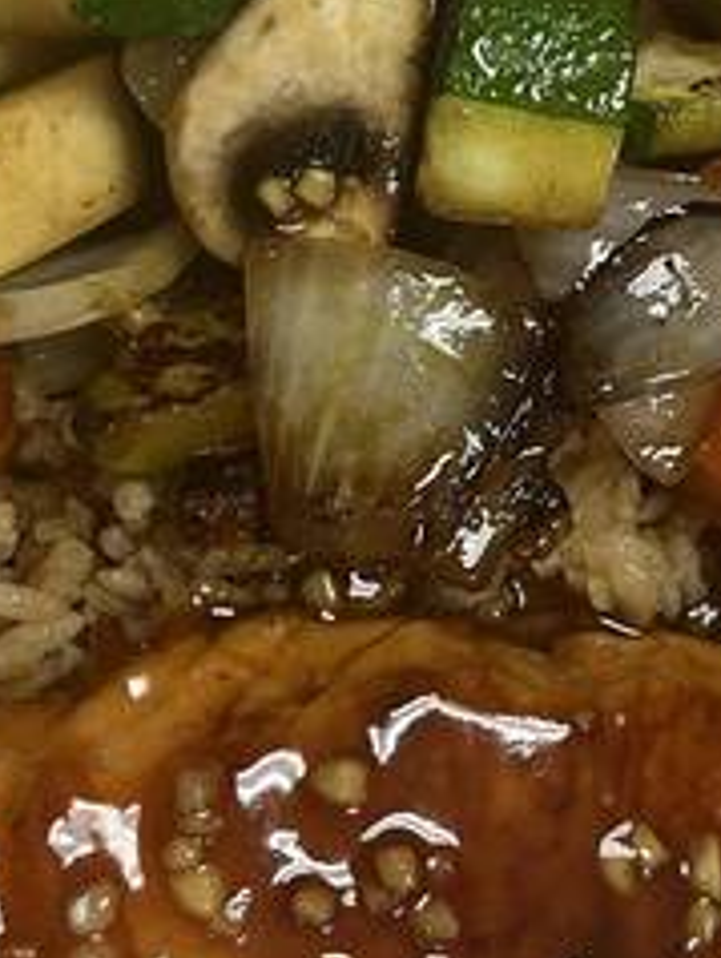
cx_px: 475
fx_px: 2218
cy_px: 352
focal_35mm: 80
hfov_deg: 18.4
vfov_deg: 24.3
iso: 100
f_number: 1.6
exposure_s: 1/60
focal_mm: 5.1
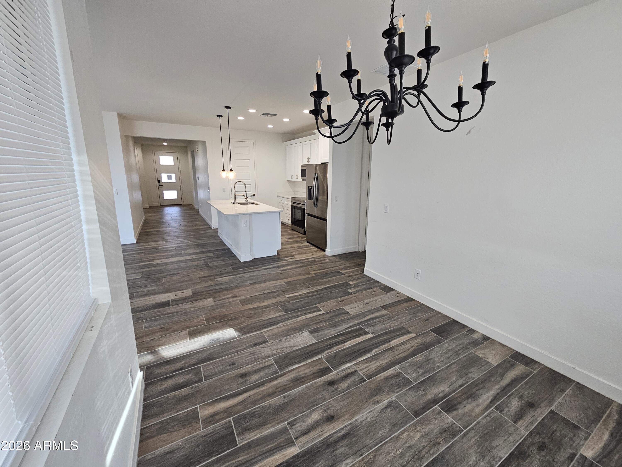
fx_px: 234
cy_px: 234
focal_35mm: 13
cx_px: 311
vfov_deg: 89.9
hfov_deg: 106.2
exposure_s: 1/60
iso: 100
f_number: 2.2
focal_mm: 2.2
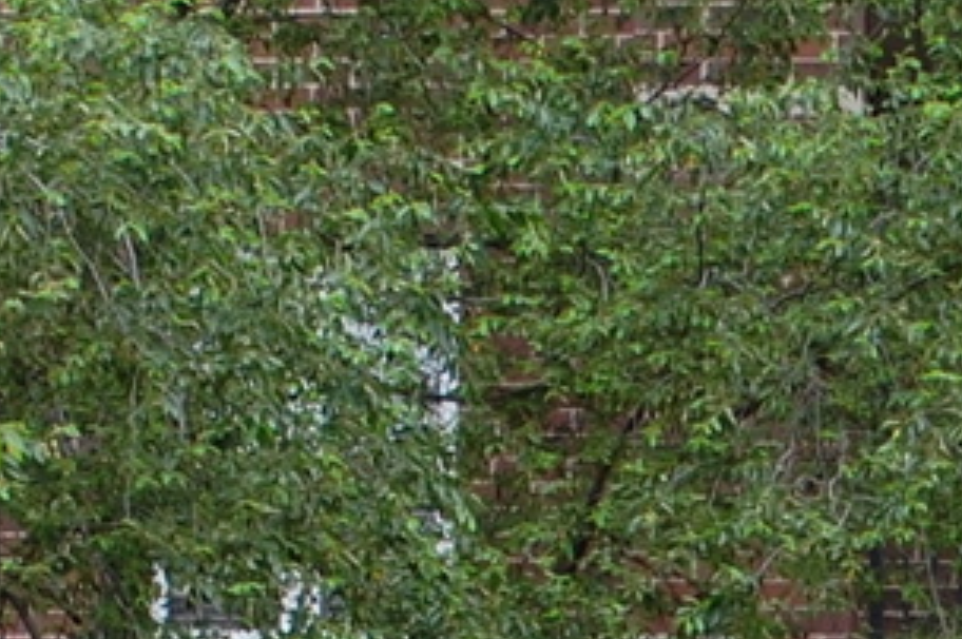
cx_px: 1120
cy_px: 1275
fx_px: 5979
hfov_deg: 9.1
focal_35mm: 224
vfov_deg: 6.0
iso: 220
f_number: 5.6
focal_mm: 28
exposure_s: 1/125
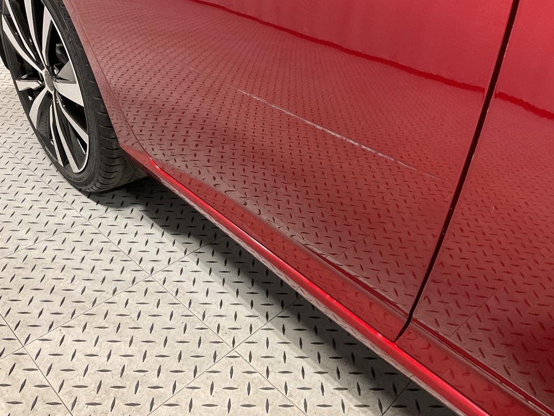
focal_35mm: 29
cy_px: 208
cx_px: 277
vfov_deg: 48.2
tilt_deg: -35.6
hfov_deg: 61.7
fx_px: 464
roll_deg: -5.2
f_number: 1.8
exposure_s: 1/60
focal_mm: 3
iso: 200
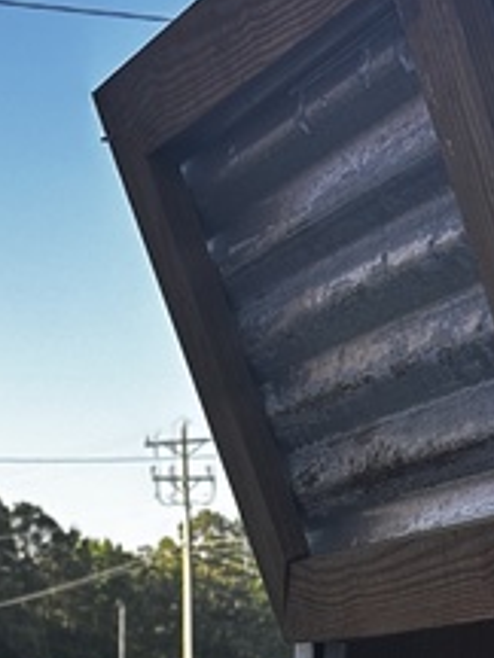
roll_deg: +0.6
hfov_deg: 12.9
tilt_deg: -13.4
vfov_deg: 14.8
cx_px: 64
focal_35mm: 114
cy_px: 1237
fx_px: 2169
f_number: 1.78
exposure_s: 1/529
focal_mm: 6.86
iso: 80
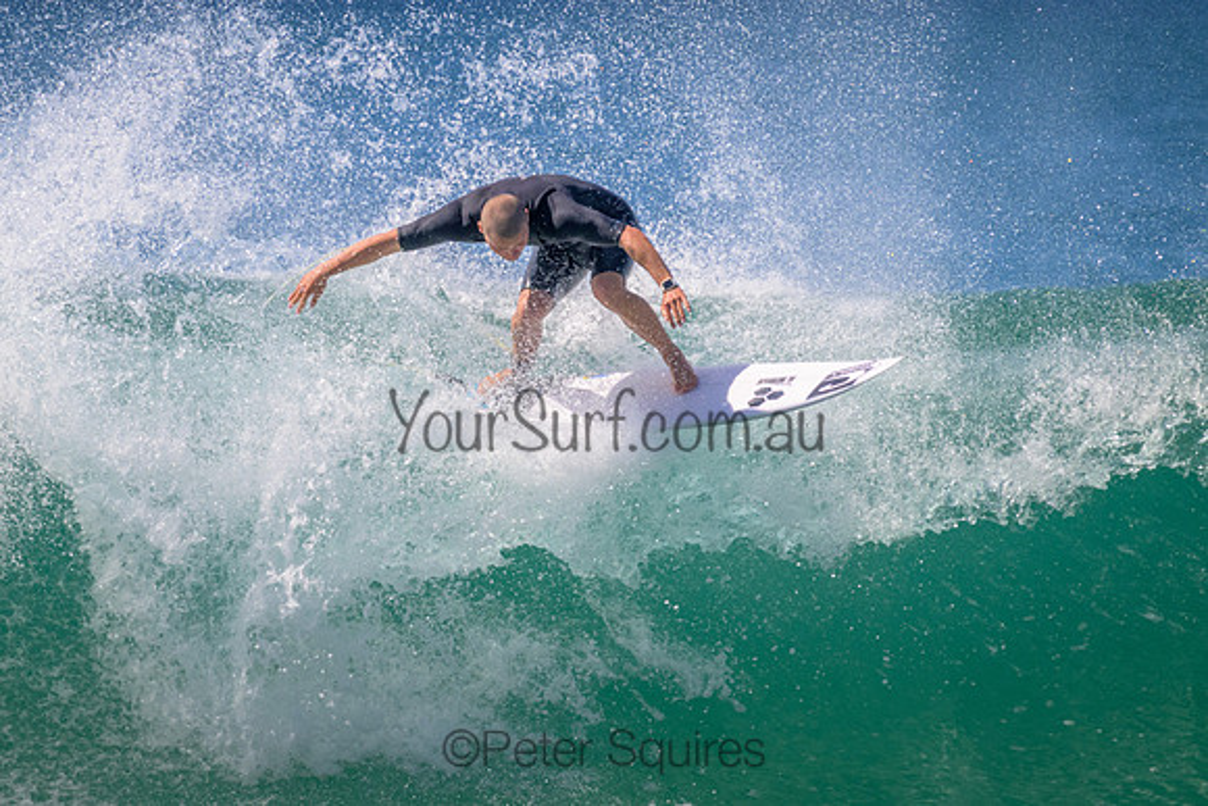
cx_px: 520
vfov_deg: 1.5
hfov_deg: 2.3
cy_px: 347
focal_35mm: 912
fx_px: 30593
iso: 1600
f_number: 11
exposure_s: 1/2000
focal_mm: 800
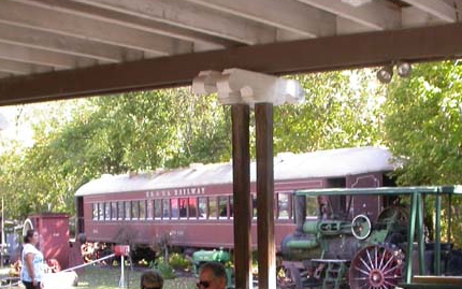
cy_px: 239
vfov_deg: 17.2
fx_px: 945
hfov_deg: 27.5
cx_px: 264
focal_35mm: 75
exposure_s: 1/77
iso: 100
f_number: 3.7
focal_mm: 7.85
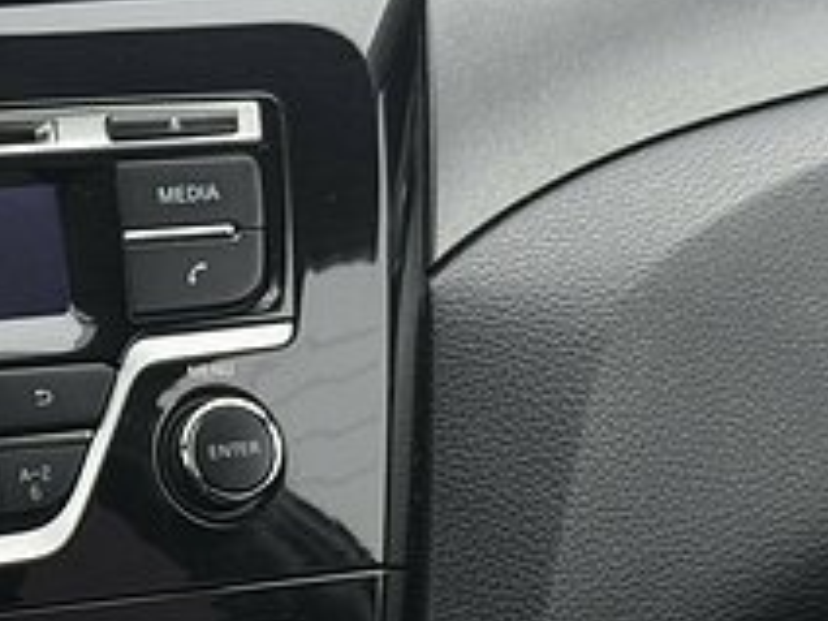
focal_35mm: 124
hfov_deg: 15.3
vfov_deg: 11.8
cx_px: -156
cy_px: 648
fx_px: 2966
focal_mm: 6.76
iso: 100
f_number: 1.78
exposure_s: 1/67
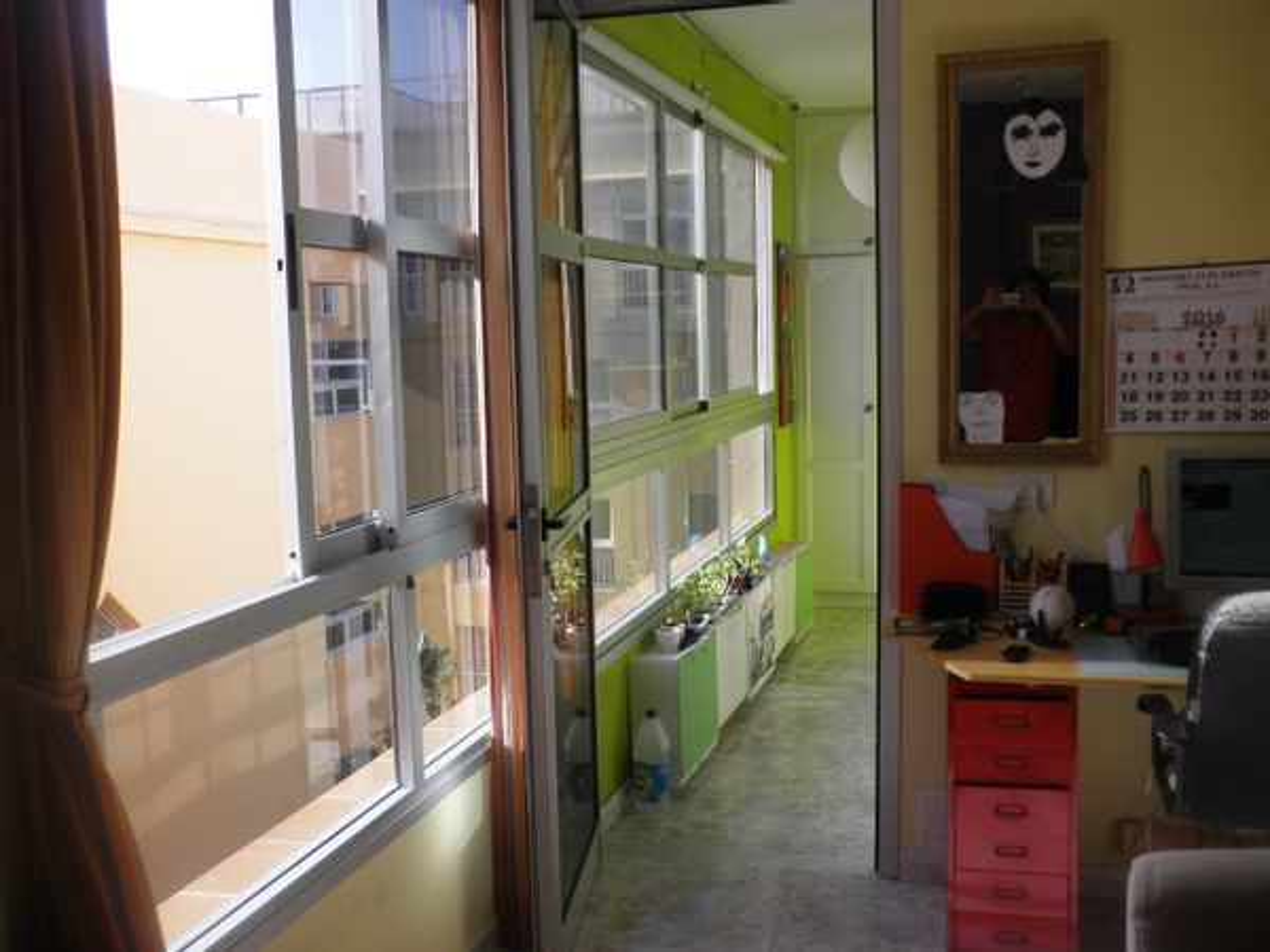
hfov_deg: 51.4
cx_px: 635
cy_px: 476
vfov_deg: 39.7
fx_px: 1321
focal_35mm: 36
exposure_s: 1/160
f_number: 3.5
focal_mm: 6.3
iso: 64
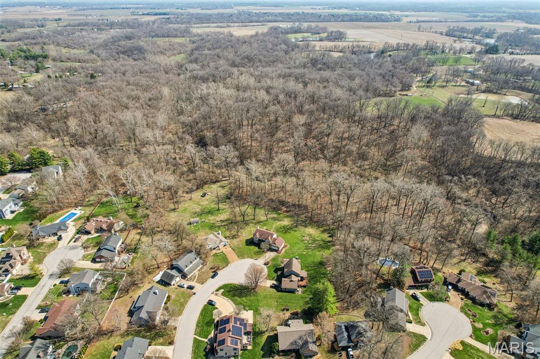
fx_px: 330
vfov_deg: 57.2
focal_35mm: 22
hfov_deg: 78.6
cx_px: 270
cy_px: 180
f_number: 2.8
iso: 100
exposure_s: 1/1250
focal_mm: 8.4
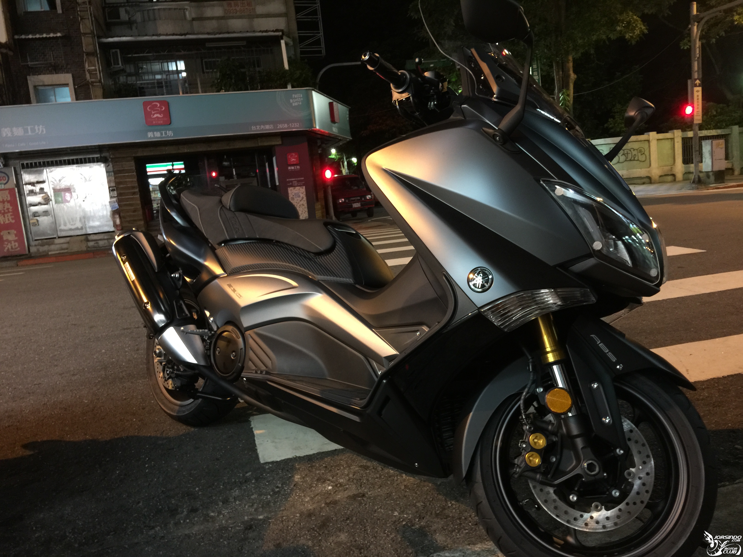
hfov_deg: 61.7
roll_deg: +5.1
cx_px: 372
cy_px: 278
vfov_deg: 48.2
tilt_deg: -7.9
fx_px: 622
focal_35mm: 29
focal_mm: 4.15
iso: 80
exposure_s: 1/4
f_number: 2.2
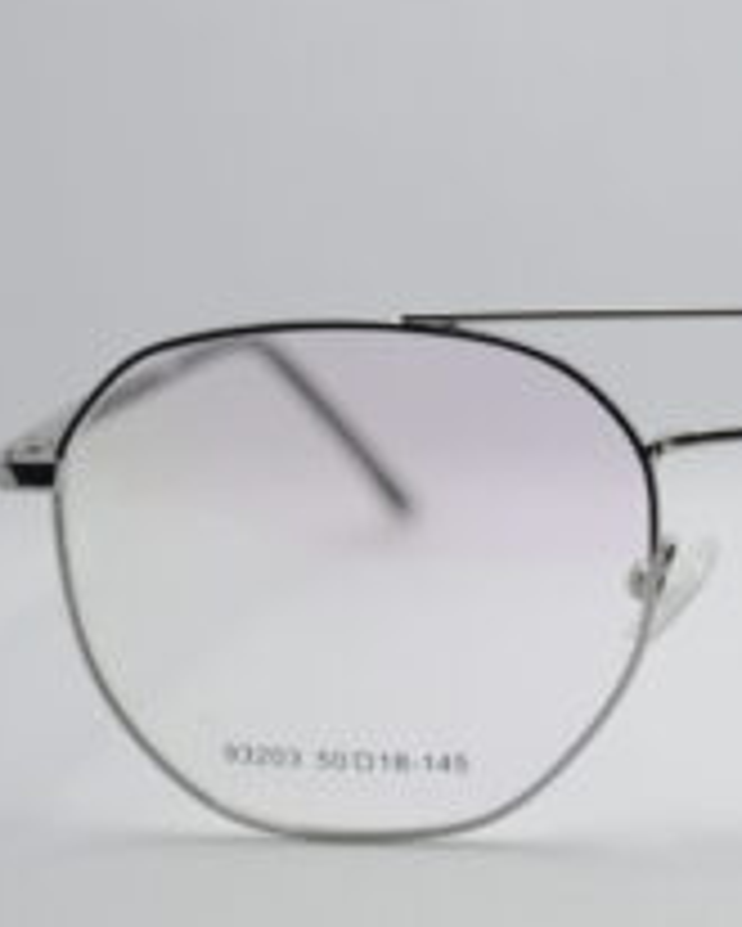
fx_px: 3154
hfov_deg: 13.2
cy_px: 461
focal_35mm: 115
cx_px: 773
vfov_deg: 16.7
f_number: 5.6
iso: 280
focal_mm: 42
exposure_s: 1/125
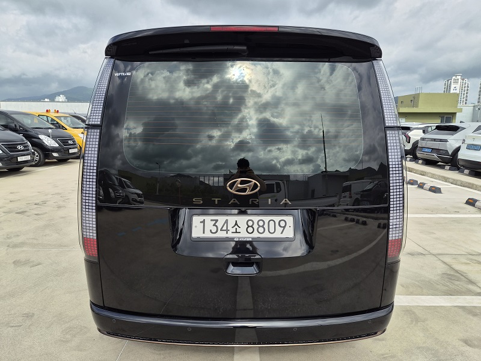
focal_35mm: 23
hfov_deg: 73.9
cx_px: 240
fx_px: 320
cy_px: 180
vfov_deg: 58.9
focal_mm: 5.4
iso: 50
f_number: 1.8
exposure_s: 1/1776
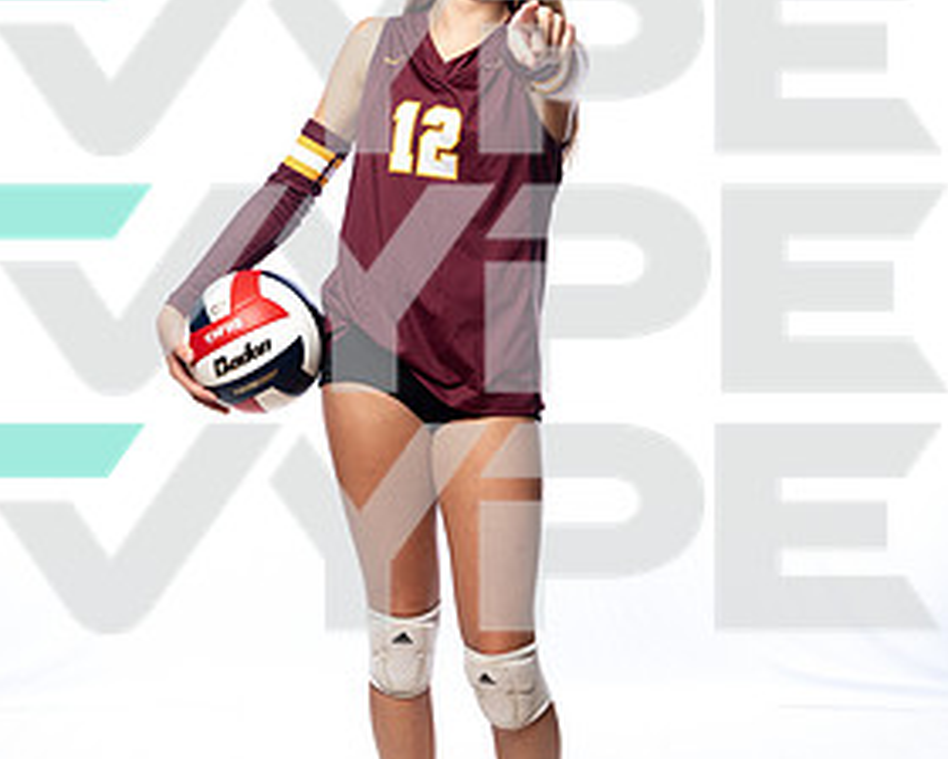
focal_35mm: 74
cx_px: 447
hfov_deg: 25.7
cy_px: 291
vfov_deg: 20.7
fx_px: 2076
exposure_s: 1/250
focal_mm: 49
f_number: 5.6
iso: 640
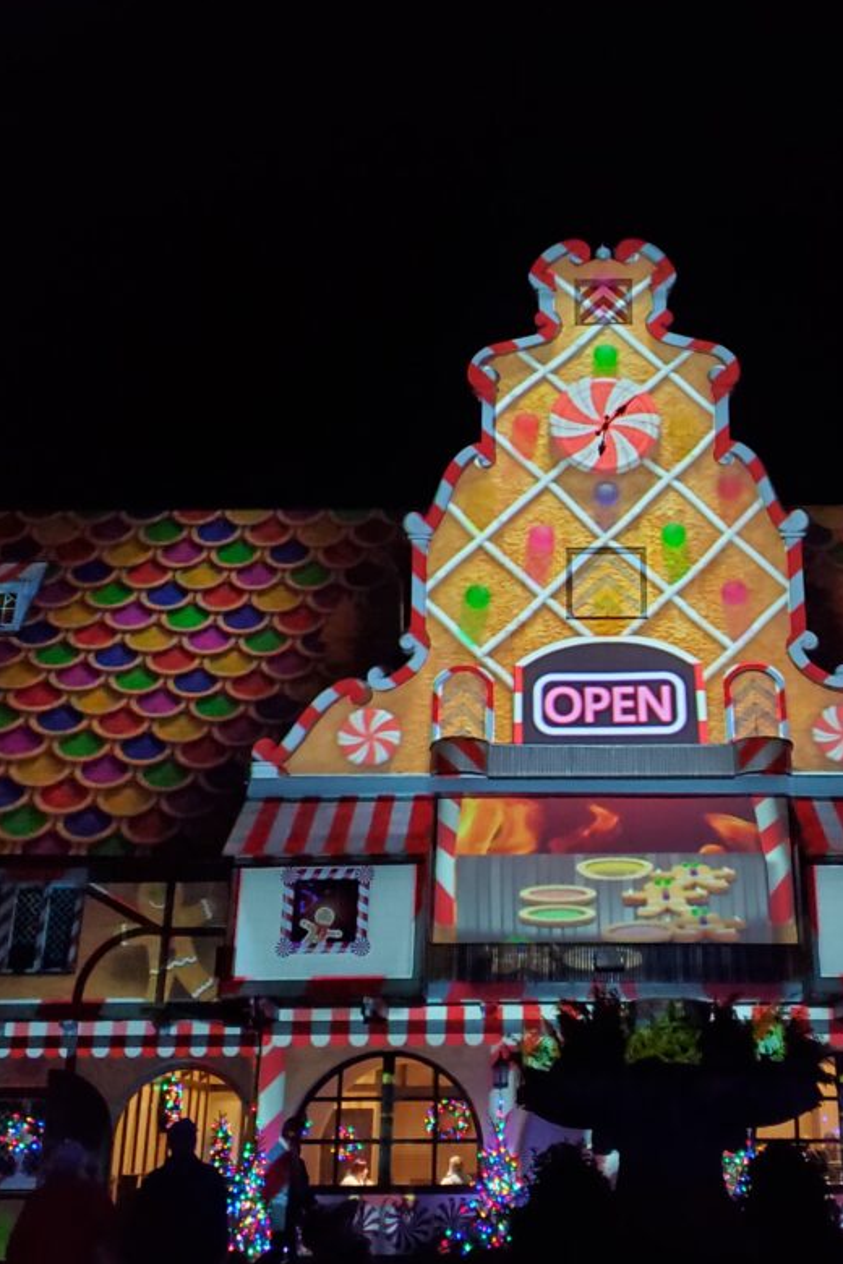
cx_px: 573
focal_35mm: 37
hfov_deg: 35.5
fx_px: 1300
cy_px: 630
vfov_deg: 51.9
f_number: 1.5
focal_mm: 4.3
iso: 640
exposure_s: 1/39
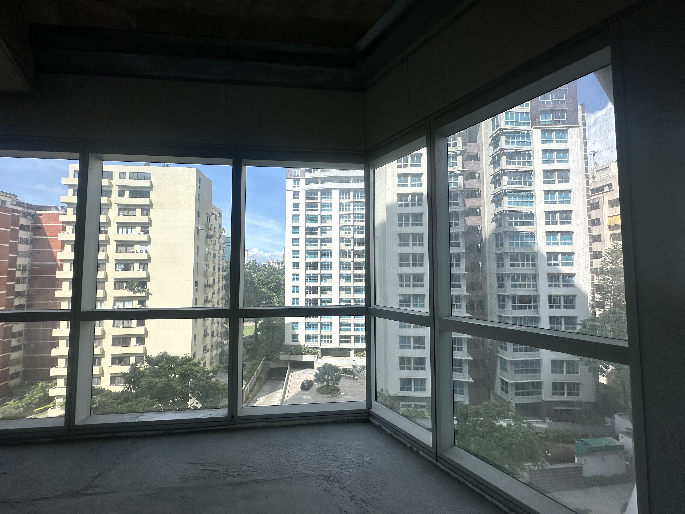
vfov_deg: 85.7
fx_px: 277
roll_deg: +0.2
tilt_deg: +3.6
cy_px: 257
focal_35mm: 14
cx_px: 342
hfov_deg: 102.1
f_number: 2.2
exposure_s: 1/292
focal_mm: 2.22
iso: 40
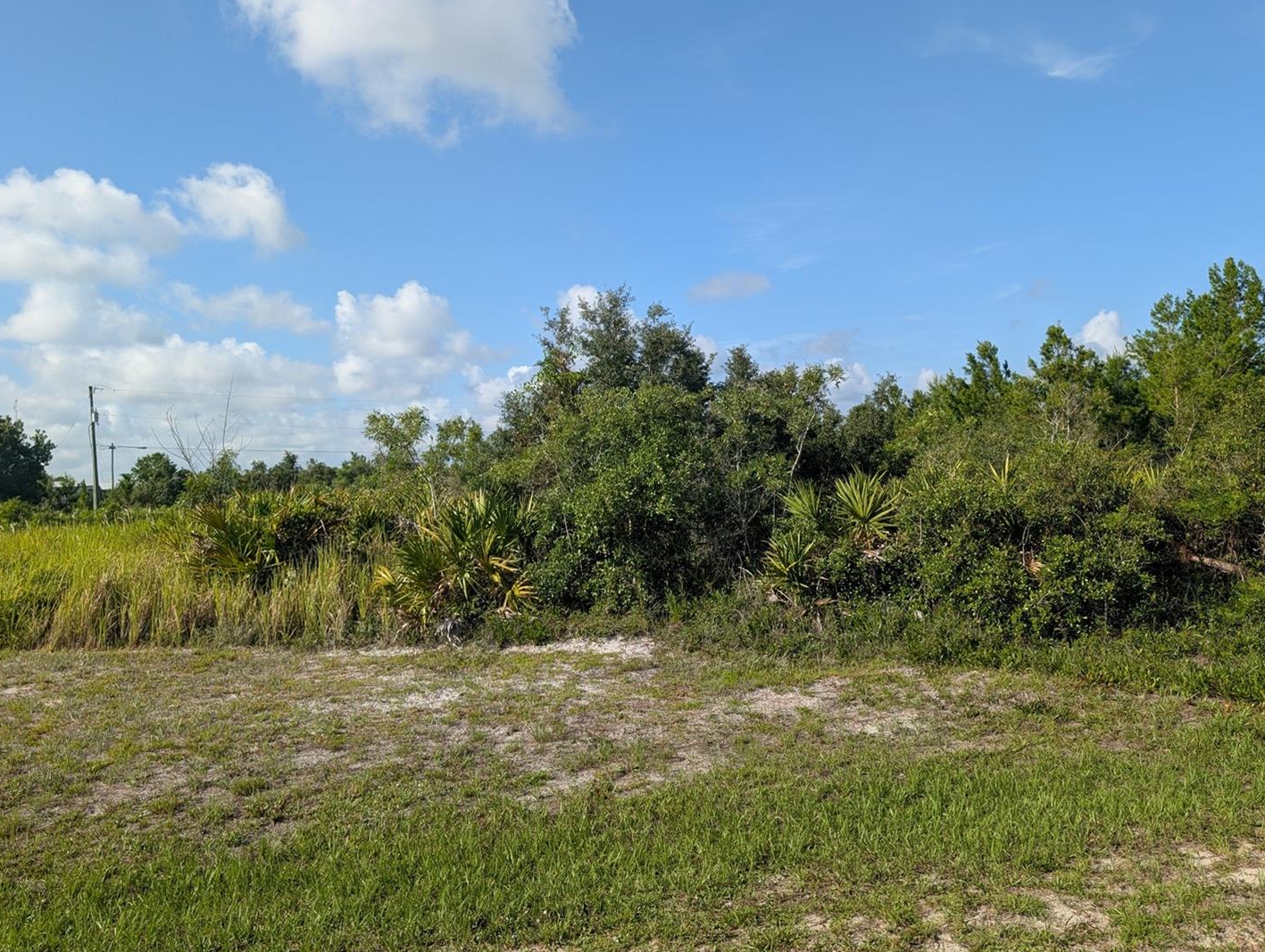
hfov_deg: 65.2
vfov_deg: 51.5
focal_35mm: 27
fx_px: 988
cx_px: 658
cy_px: 461
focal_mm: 6.9
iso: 23
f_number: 1.68
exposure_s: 1/845
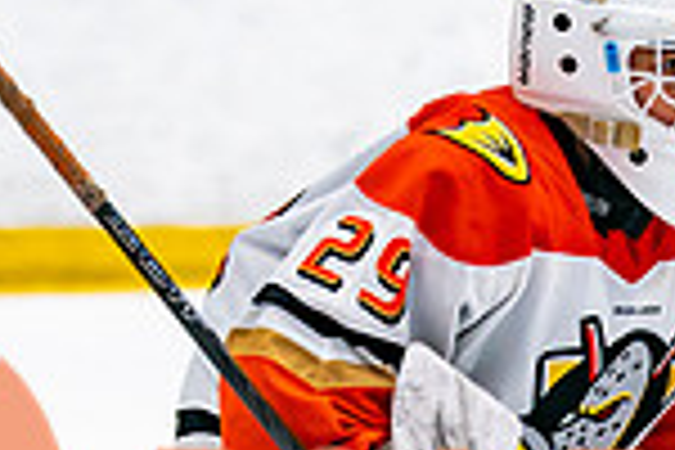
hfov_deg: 3.1
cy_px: 347
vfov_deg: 2.1
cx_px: 495
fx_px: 12505
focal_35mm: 667
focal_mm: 135
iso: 800
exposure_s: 1/640
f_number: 2.8
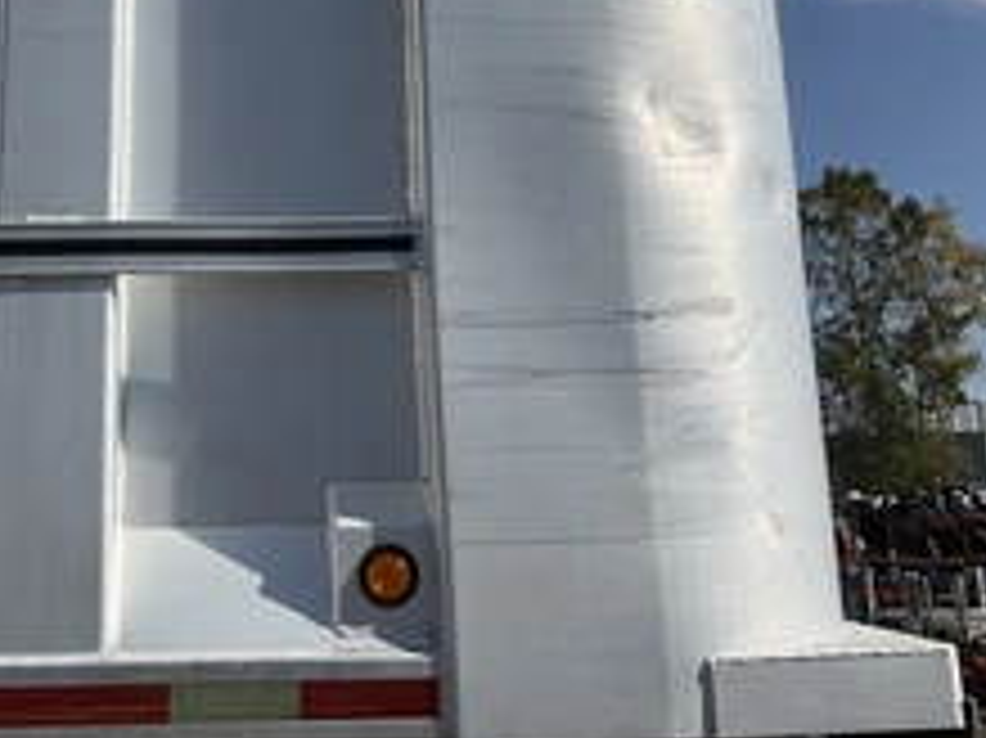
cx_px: 315
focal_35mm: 53
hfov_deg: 35.8
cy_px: 72
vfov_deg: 26.6
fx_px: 1509
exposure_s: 1/4065
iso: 25
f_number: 1.8
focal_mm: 3
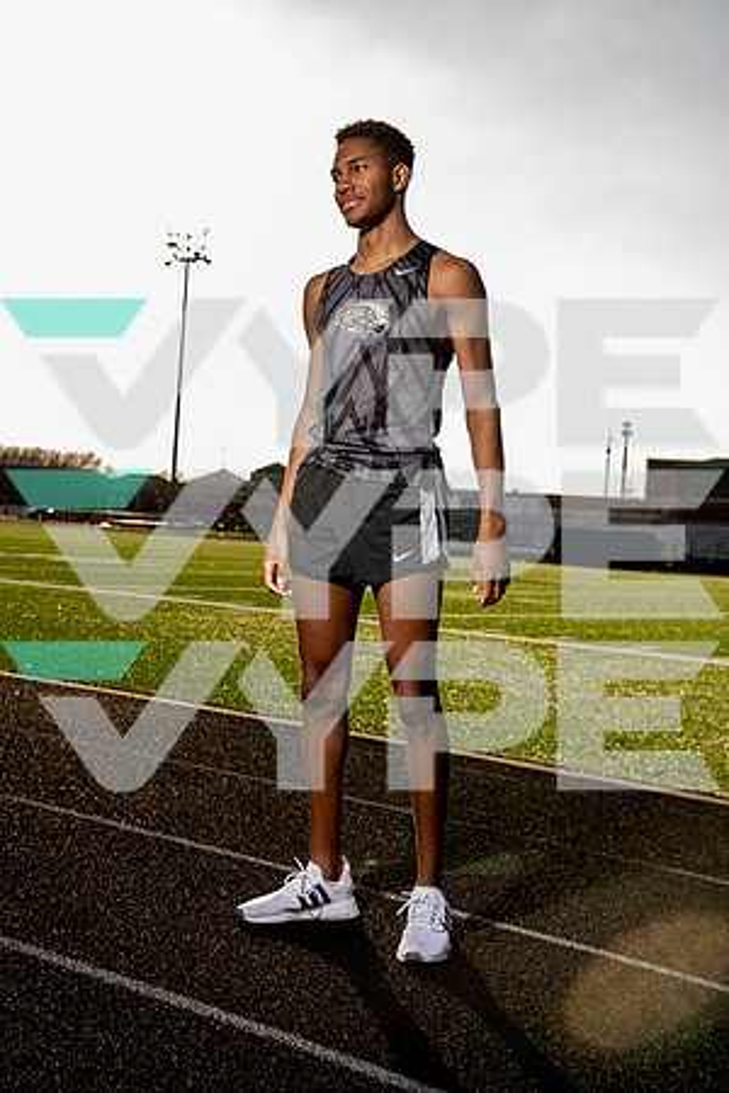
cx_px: 364
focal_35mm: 49
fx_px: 1488
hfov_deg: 27.5
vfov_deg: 40.3
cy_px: 546
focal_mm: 49
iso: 80
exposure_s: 1/250
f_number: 6.3
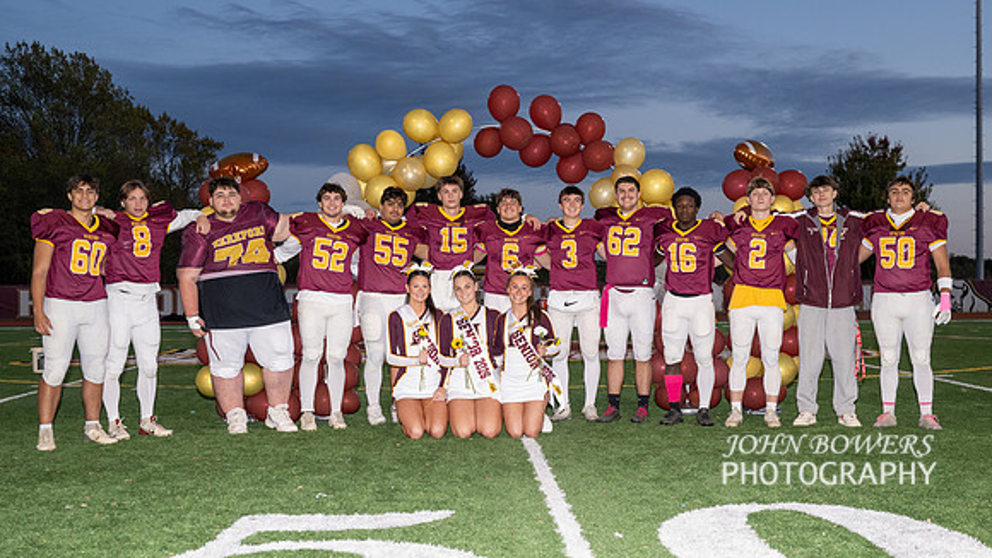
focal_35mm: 47
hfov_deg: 43.4
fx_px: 1244
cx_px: 560
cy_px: 338
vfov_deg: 25.2
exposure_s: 1/200
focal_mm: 37
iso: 1000
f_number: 4.5
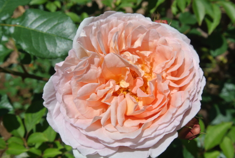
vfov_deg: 33.5
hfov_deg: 48.4
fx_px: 261
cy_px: 79
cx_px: 118
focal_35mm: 40
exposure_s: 1/640
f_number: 6.3
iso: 100
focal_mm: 15.1
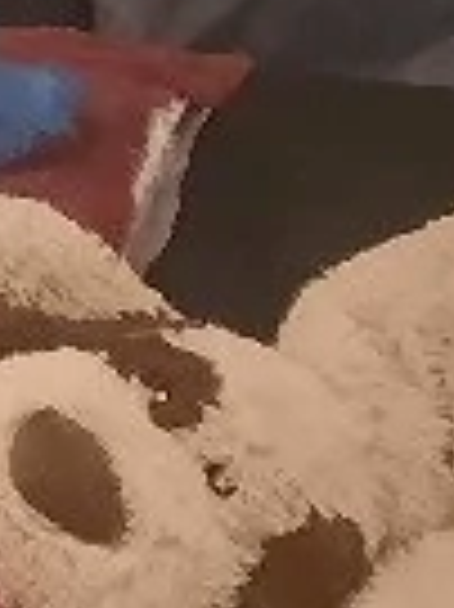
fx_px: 3240
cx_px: -971
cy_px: -257
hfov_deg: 7.1
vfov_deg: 10.4
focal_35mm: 185
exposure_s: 1/20
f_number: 2
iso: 1250
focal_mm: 4.6
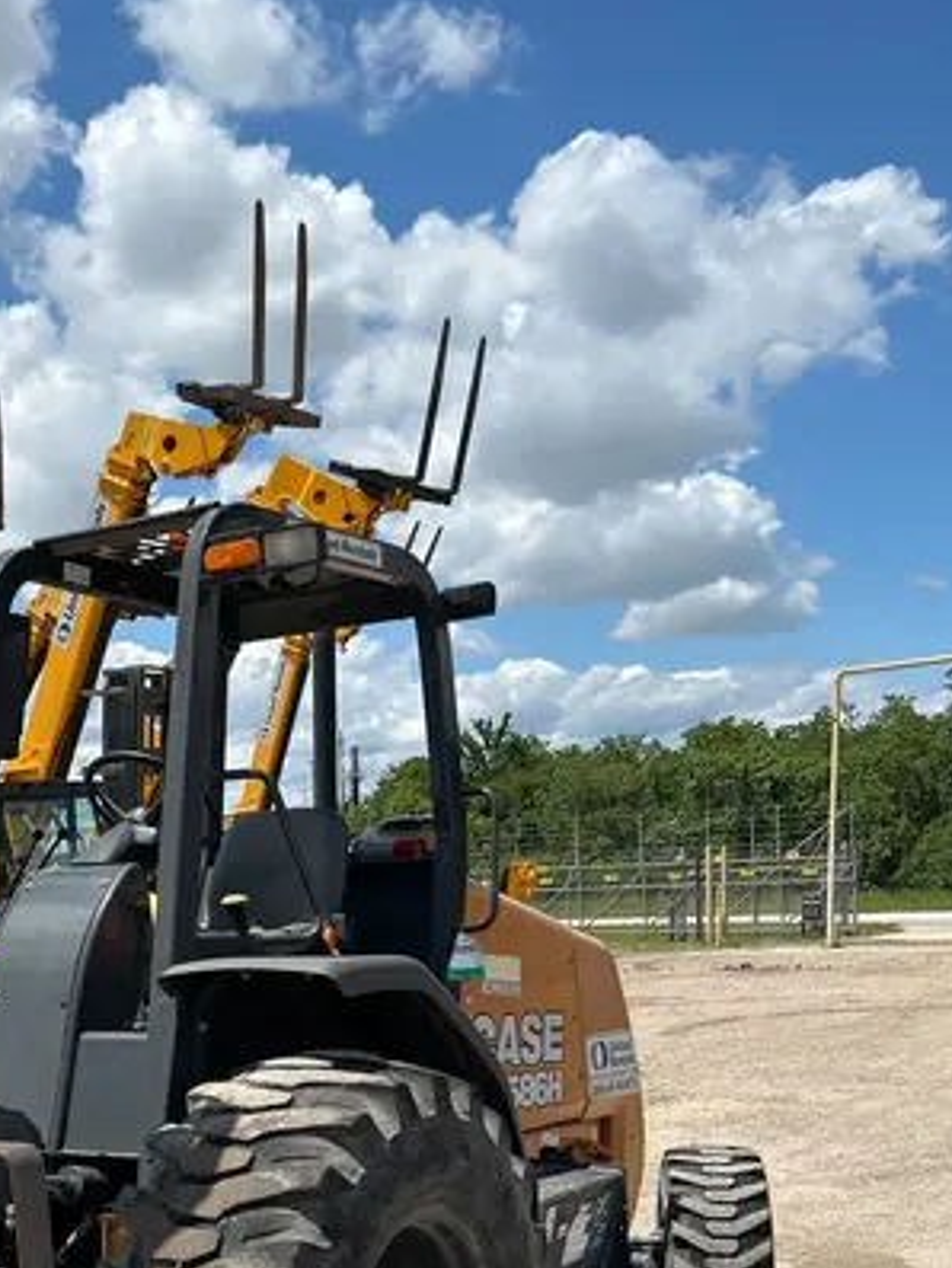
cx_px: 121
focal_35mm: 48
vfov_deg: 38.4
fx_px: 1759
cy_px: 985
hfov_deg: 29.2
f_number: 1.5
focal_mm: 5.7
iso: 50
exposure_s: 1/5319
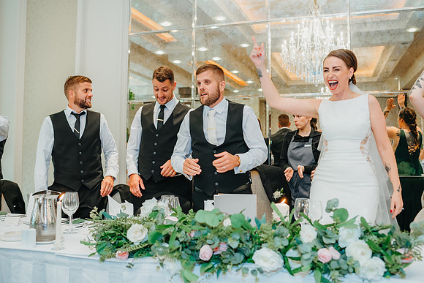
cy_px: 142
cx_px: 212
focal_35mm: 35
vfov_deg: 37.9
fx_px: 412
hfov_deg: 54.4
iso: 1600
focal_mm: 35
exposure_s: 1/125
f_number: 2.8
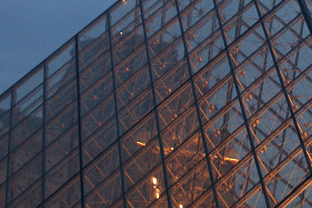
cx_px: 241
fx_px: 1282
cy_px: 10
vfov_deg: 9.2
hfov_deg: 13.8
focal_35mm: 148
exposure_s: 1/10
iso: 400
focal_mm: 24
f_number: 4
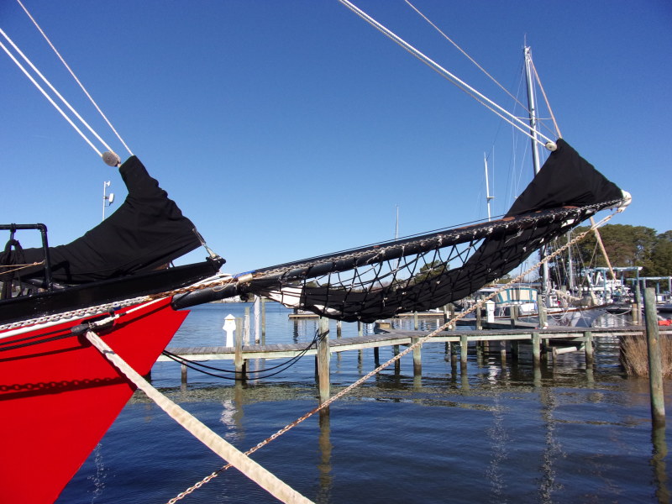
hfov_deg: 71.6
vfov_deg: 56.8
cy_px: 252
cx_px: 336
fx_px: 466
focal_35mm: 24
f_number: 10.8
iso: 80
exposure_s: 1/140
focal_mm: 4.3
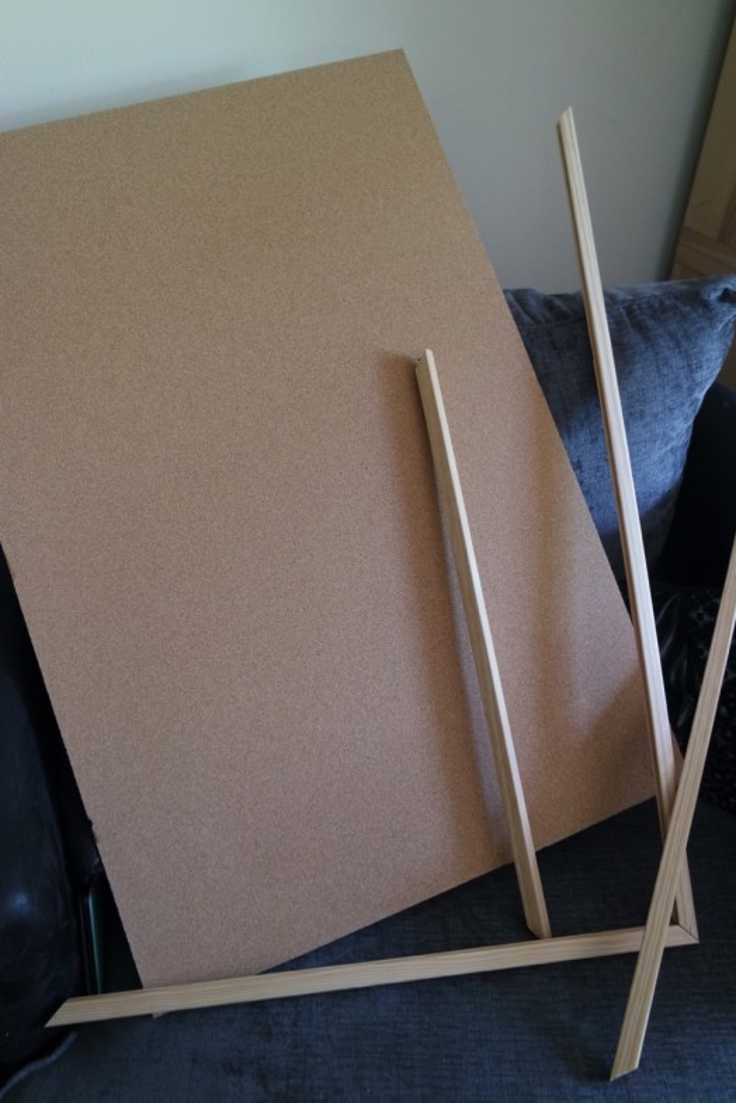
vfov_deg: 73.7
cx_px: 368
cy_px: 552
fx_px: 736
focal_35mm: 24
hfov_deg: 53.1
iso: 800
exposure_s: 1/30
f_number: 3.5
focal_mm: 16
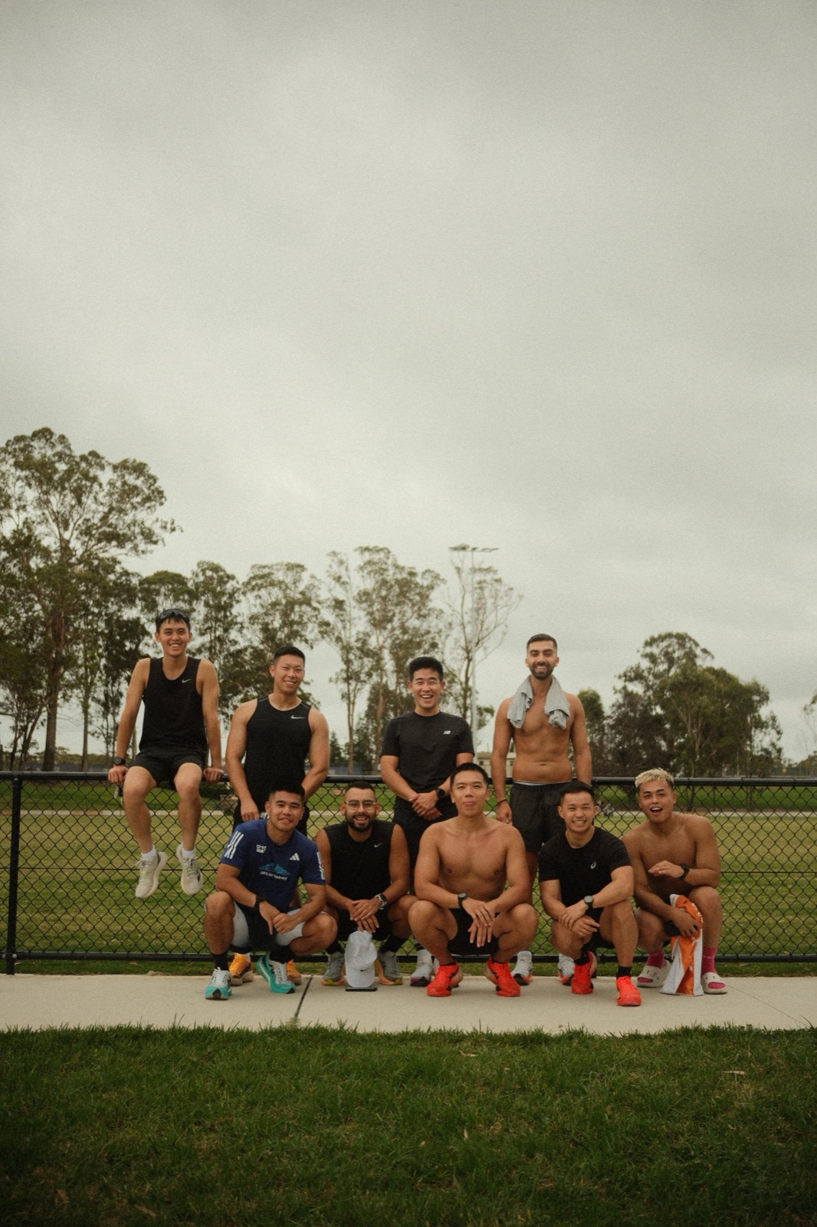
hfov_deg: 32.6
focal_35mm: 41
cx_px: 408
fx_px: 1396
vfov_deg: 47.4
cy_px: 614
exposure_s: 1/2500
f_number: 2.8
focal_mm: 27
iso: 500
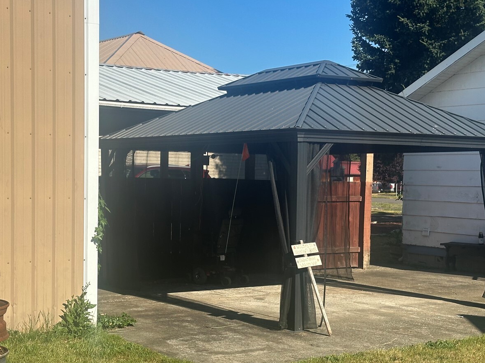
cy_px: 217
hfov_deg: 29.8
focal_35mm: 65
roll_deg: -1.3
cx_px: 244
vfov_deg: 22.5
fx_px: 911
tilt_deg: -1.8
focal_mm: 6.86
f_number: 1.78
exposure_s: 1/4184
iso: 64
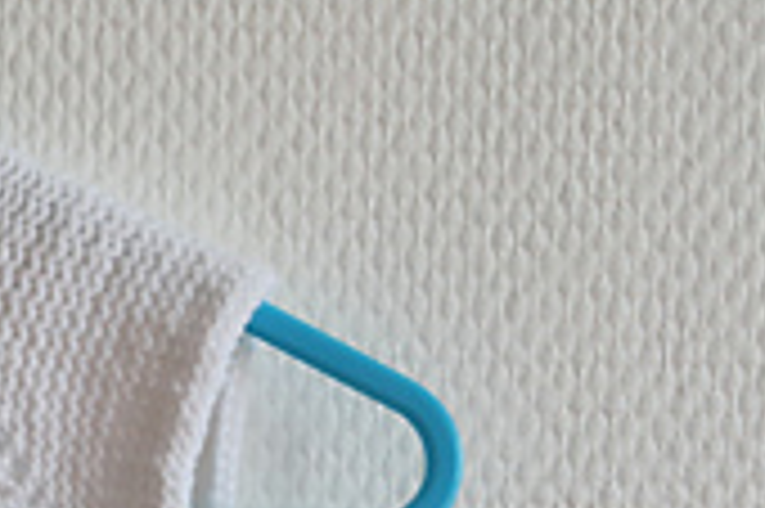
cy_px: 605
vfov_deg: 11.9
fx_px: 2399
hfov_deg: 16.9
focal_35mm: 113
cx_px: -270
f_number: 3.5
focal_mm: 20
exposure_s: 1/40
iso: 200
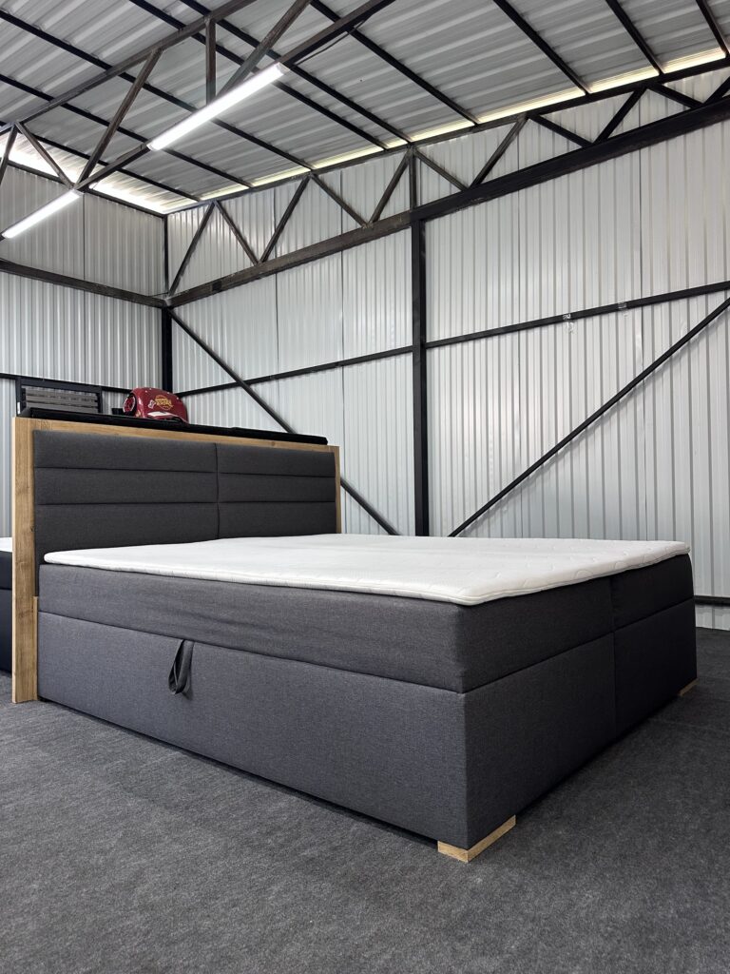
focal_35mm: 24
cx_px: 365
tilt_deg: +3.6
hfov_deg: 56.8
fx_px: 675
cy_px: 487
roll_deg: +0.1
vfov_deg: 71.6
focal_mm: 6.86
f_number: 1.78
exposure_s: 1/79
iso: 250
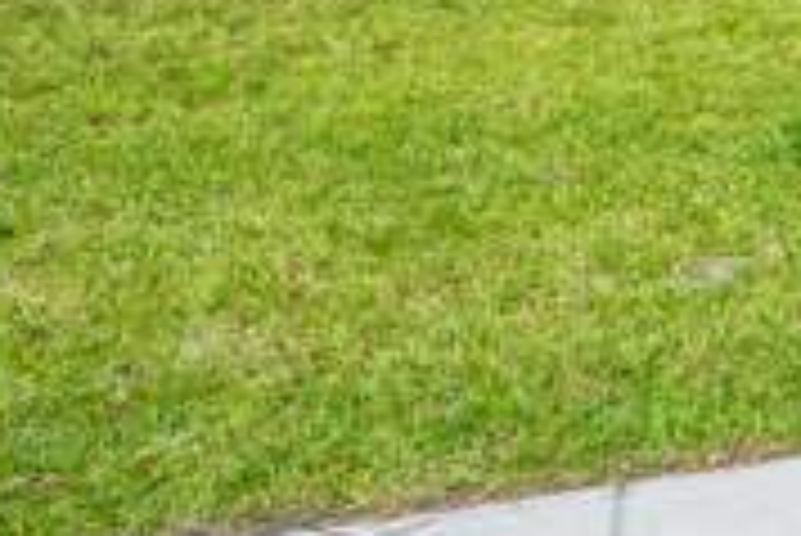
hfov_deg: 21.3
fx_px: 1648
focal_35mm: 74
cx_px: 1310
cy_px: -275
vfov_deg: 16.7
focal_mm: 16.5
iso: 200
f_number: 6.3
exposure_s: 1/500
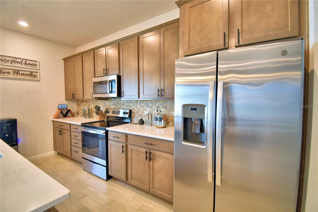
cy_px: 106
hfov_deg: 100.4
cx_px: 159
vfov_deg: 77.3
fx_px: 132
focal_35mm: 15
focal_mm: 10
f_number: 4.5
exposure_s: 1/40
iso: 400
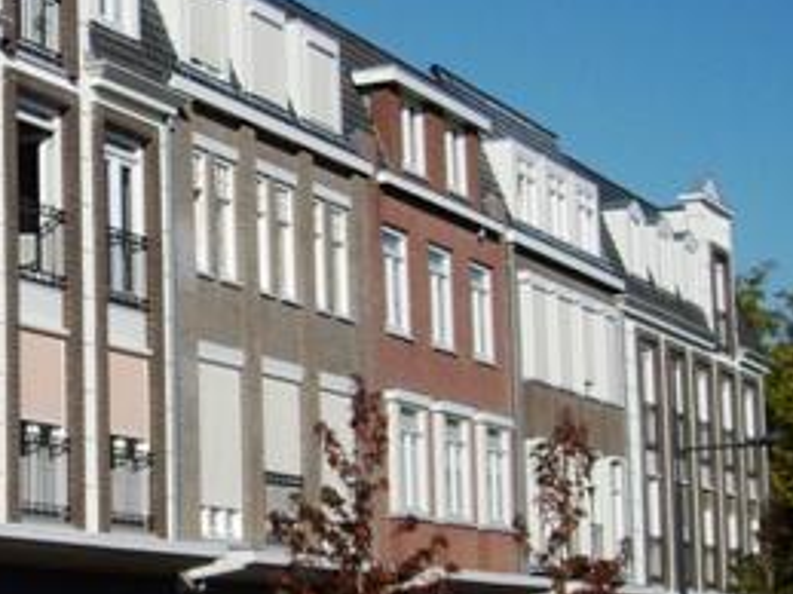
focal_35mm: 94
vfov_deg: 15.7
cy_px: 230
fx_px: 2152
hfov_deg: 20.0
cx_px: -61
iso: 50
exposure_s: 1/640
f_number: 4.3
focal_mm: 6.2
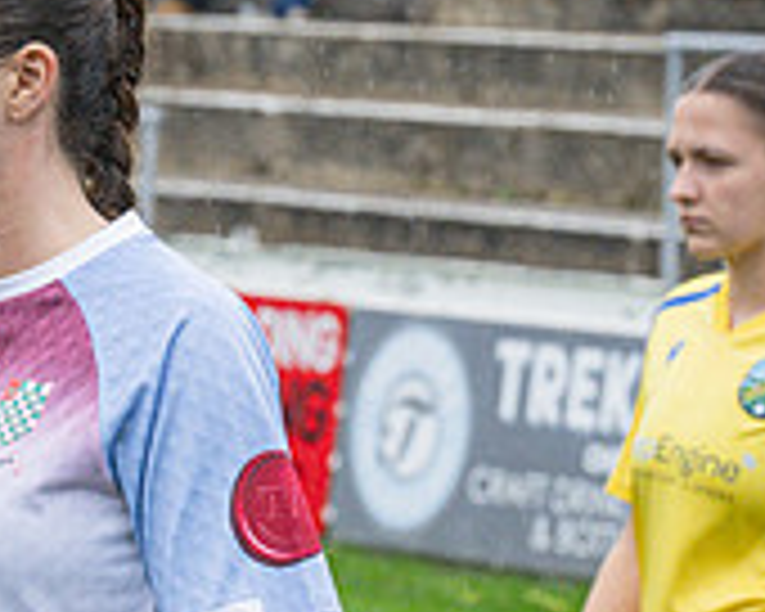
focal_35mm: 315
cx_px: -223
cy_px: 776
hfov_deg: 6.1
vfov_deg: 4.9
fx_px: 7132
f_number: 5
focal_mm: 70
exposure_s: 1/640
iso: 1250
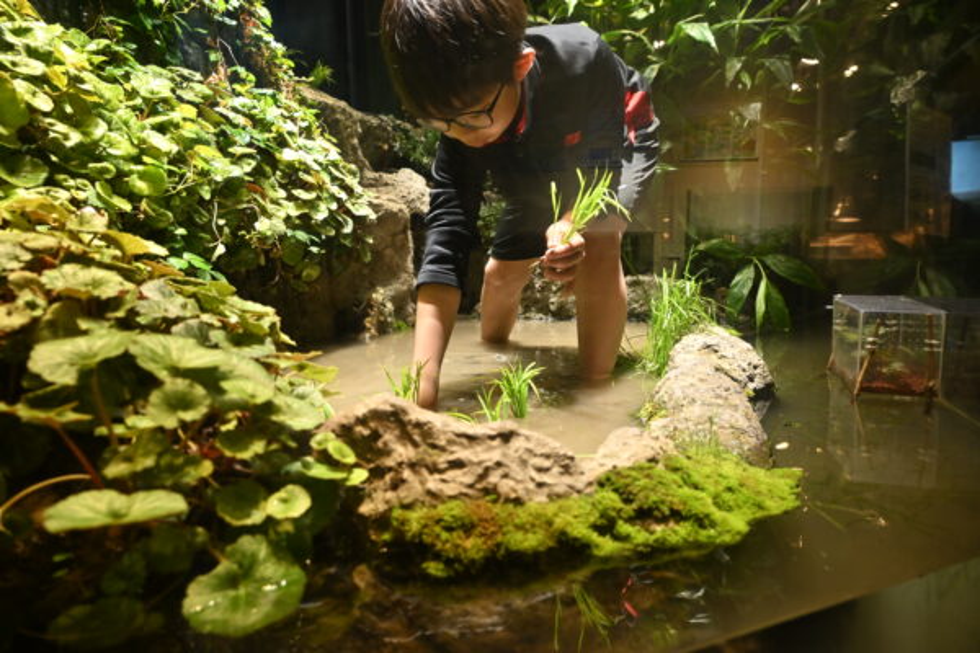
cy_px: 326
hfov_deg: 73.7
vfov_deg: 53.1
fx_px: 653
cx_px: 490
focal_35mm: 24
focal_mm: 24
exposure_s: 1/500
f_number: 5
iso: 1800
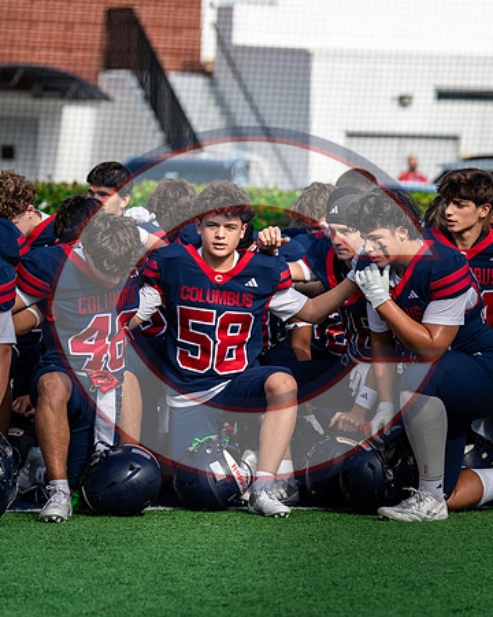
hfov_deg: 7.0
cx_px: 443
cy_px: 377
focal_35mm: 222
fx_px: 4040
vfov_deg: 8.7
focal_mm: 116
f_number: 2.8
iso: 90
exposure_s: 1/1250
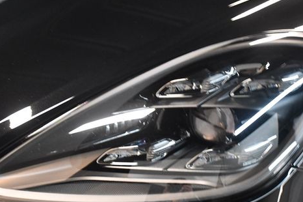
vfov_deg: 19.4
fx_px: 589
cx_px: 154
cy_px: 136
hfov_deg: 28.9
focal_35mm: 70
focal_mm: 34
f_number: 4.2
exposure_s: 1/60
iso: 3200
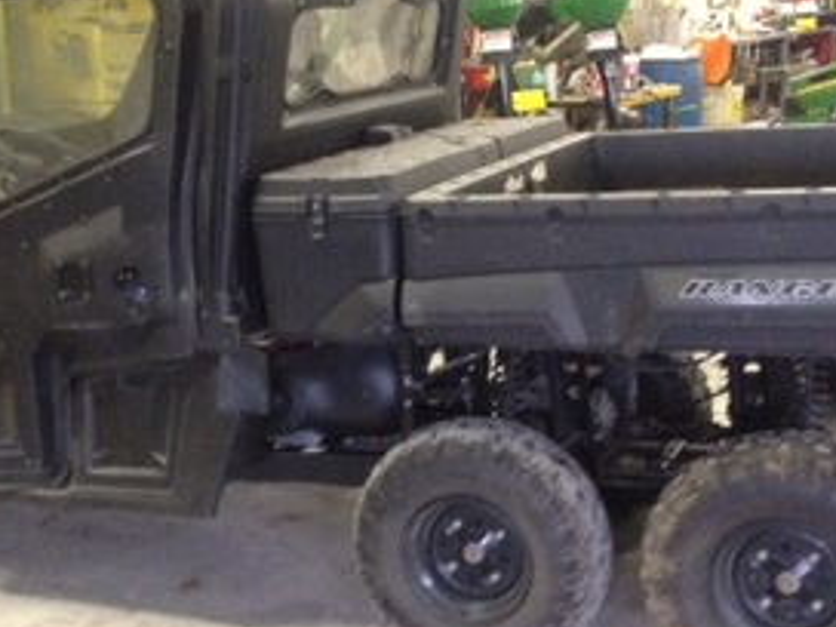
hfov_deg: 27.7
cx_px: 363
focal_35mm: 70
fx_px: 1691
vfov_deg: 21.0
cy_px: 317
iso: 400
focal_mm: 4.28
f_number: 2.4
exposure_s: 1/17
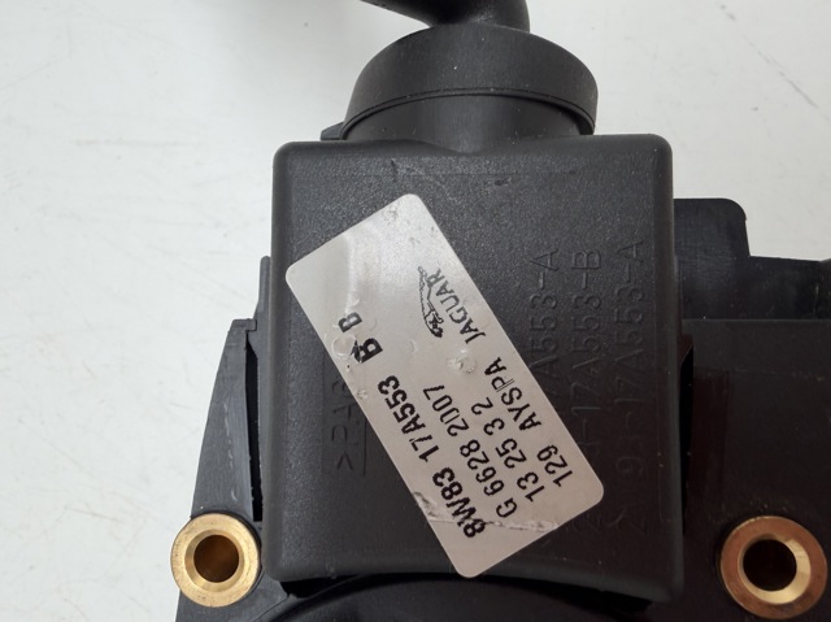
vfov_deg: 56.8
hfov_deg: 71.6
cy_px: 311
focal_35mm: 24
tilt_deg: -83.9
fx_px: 576
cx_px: 416
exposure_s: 1/97
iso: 50
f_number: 2.2
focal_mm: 2.22
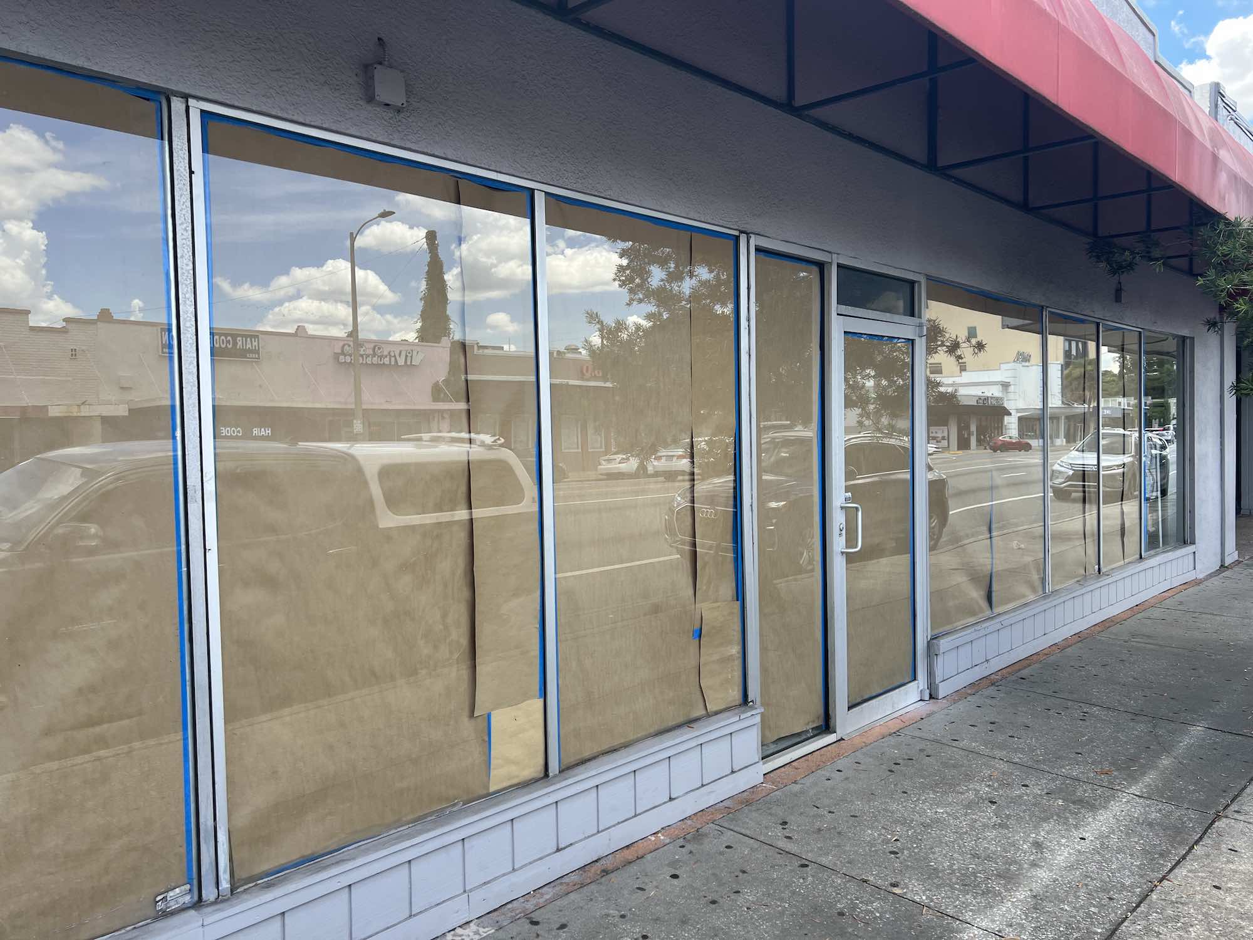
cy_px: 470
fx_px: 941
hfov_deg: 67.3
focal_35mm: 26
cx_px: 626
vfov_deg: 53.1
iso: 50
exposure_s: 1/743
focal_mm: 5.7
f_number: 1.5
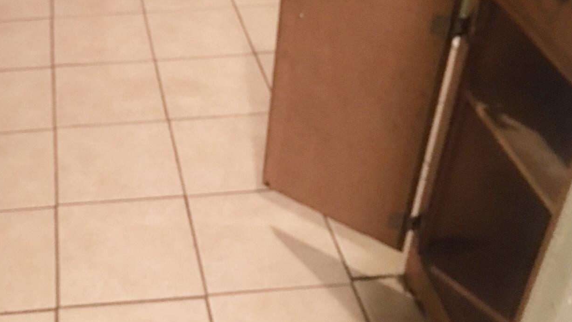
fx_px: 789
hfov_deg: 38.5
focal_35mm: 52
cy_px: 90
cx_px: 123
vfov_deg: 22.9
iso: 125
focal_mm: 4.15
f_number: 2.2
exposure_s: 1/4
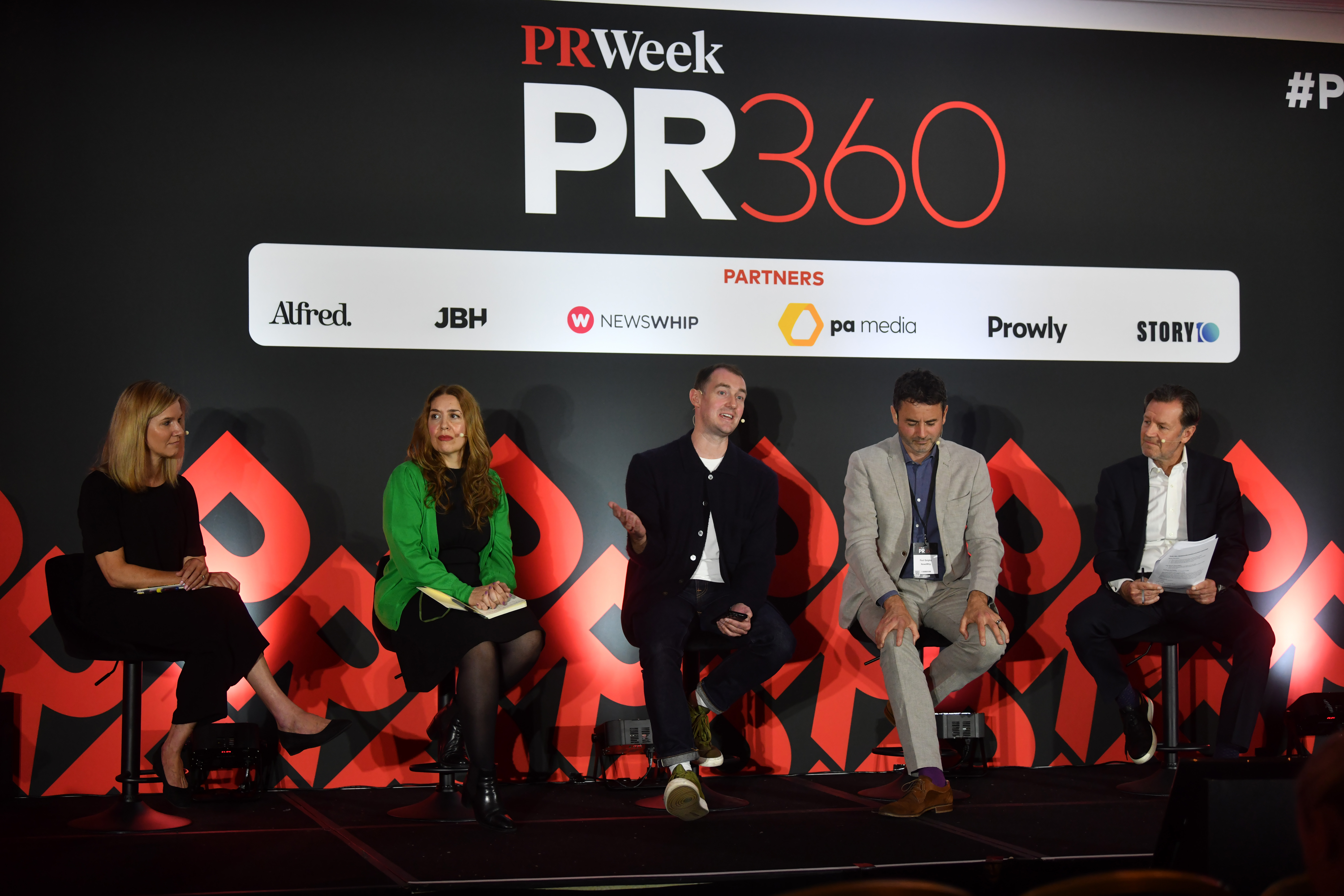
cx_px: 672
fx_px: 2613
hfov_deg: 28.8
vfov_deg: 19.5
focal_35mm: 70
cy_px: 448
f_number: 2.8
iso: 1000
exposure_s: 1/250
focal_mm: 70
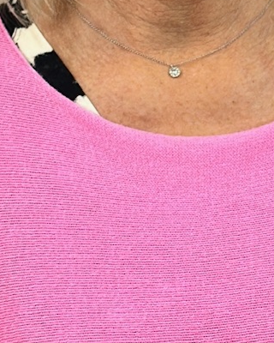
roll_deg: -2.3
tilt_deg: -11.6
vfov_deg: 8.0
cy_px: 303
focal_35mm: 240
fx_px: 2433
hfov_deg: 6.4
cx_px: 241
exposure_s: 1/100
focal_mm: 6.86
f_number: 1.78
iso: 80
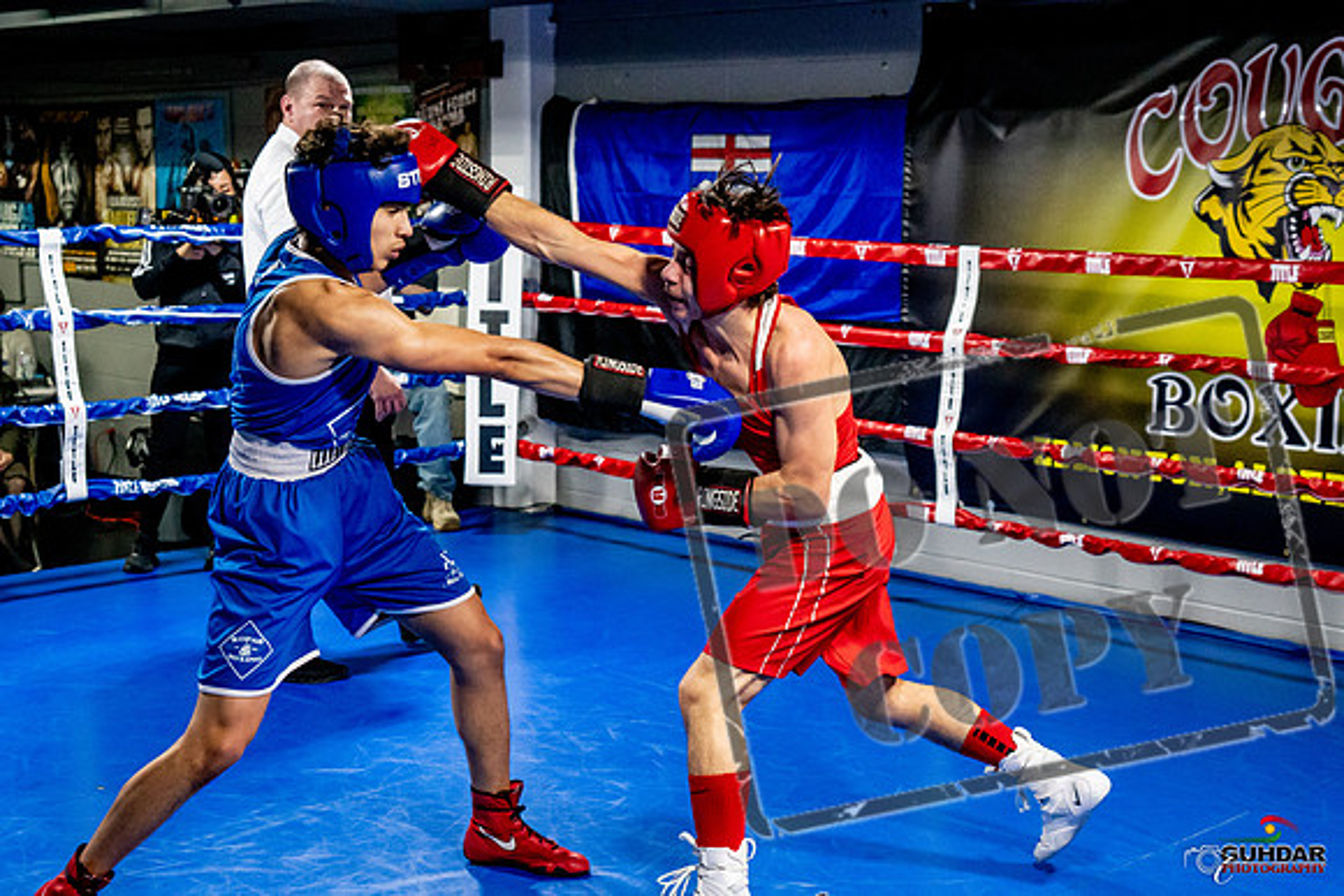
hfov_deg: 38.2
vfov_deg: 26.0
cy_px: 448
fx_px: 1942
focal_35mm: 52
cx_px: 672
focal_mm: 35
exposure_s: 1/800
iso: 5000
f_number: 2.8
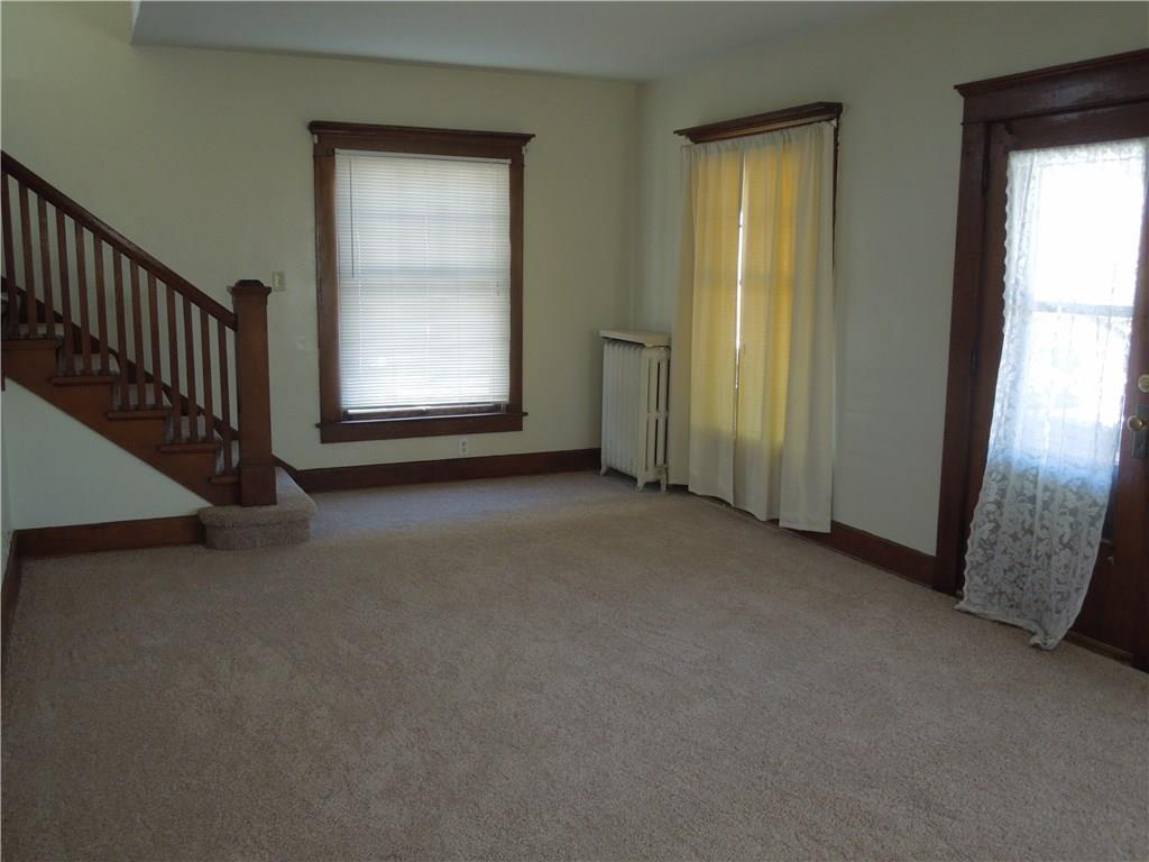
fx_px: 1029
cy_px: 431
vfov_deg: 45.4
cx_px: 574
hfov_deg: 58.4
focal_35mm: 31
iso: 220
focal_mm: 5.6
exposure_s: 1/30
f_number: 3.6
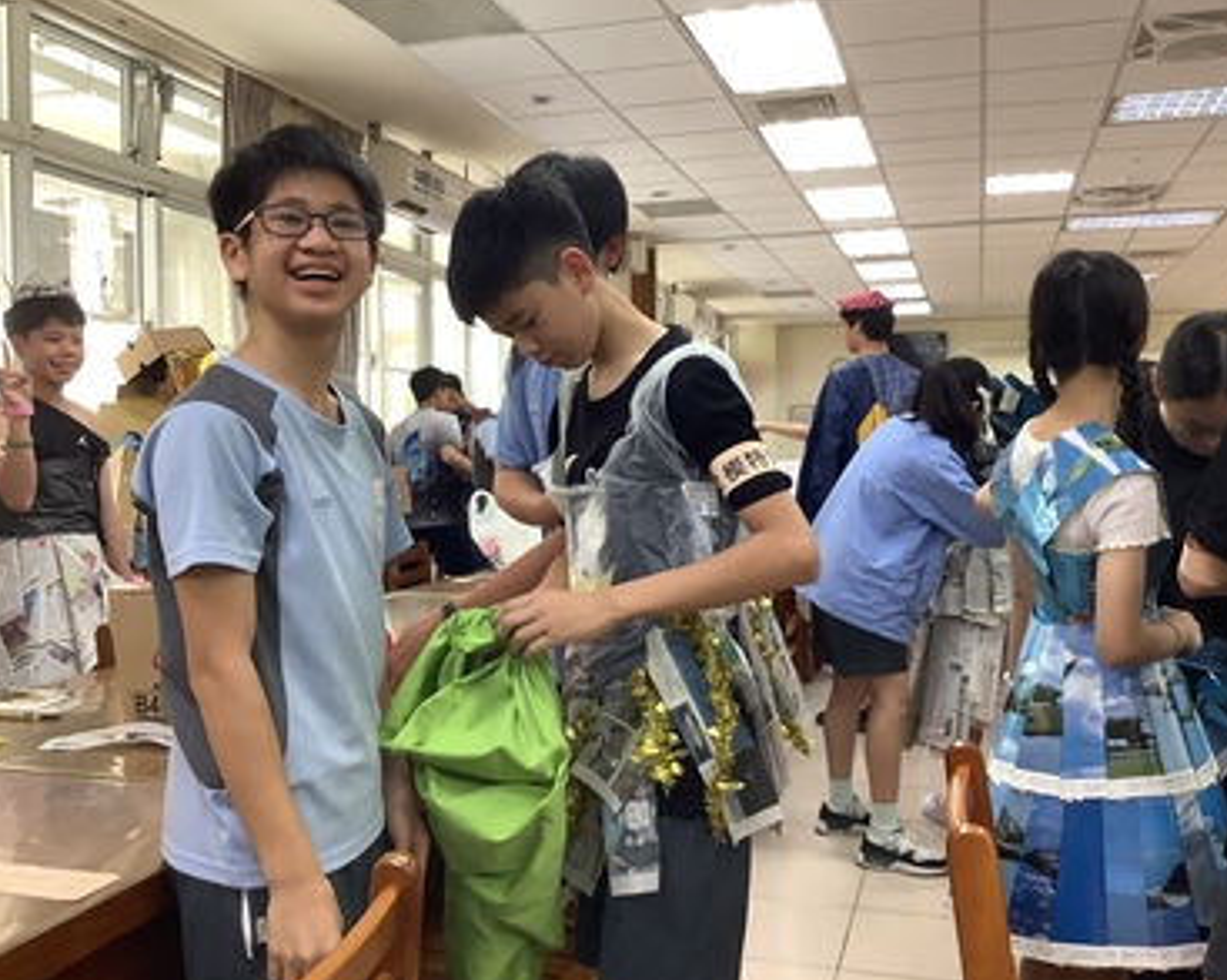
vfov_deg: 44.5
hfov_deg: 54.3
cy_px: 488
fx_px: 1197
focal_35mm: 33
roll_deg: -0.7
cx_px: 605
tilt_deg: -5.7
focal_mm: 3.3
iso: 100
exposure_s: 1/60
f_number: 2.4
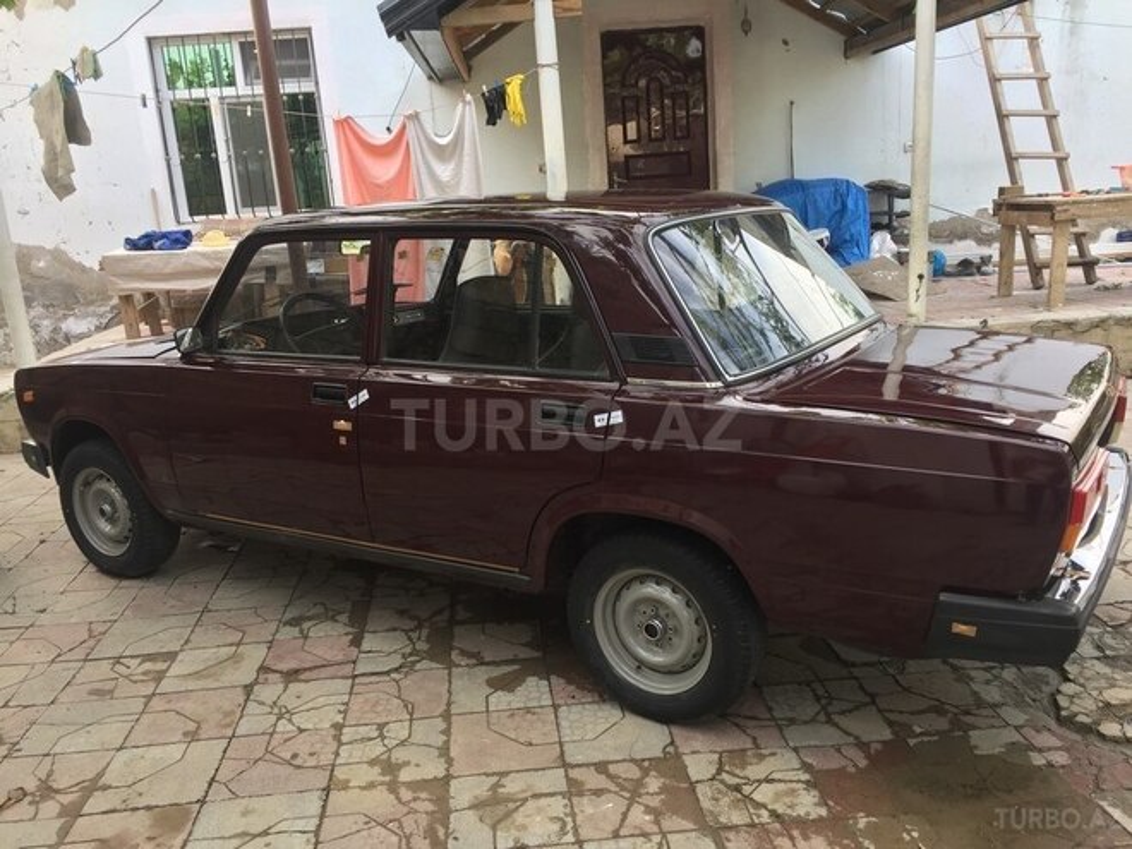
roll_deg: +4.4
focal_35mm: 29
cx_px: 566
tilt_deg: -15.6
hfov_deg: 61.7
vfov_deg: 48.2
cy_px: 424
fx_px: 948
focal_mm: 4.15
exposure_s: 1/100
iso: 32
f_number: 2.2
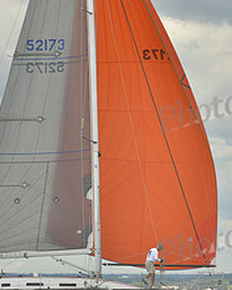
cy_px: 50
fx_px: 2642
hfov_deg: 5.0
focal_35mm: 308
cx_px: 90
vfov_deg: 6.3
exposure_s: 1/1000
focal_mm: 125
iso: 200
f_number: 6.3
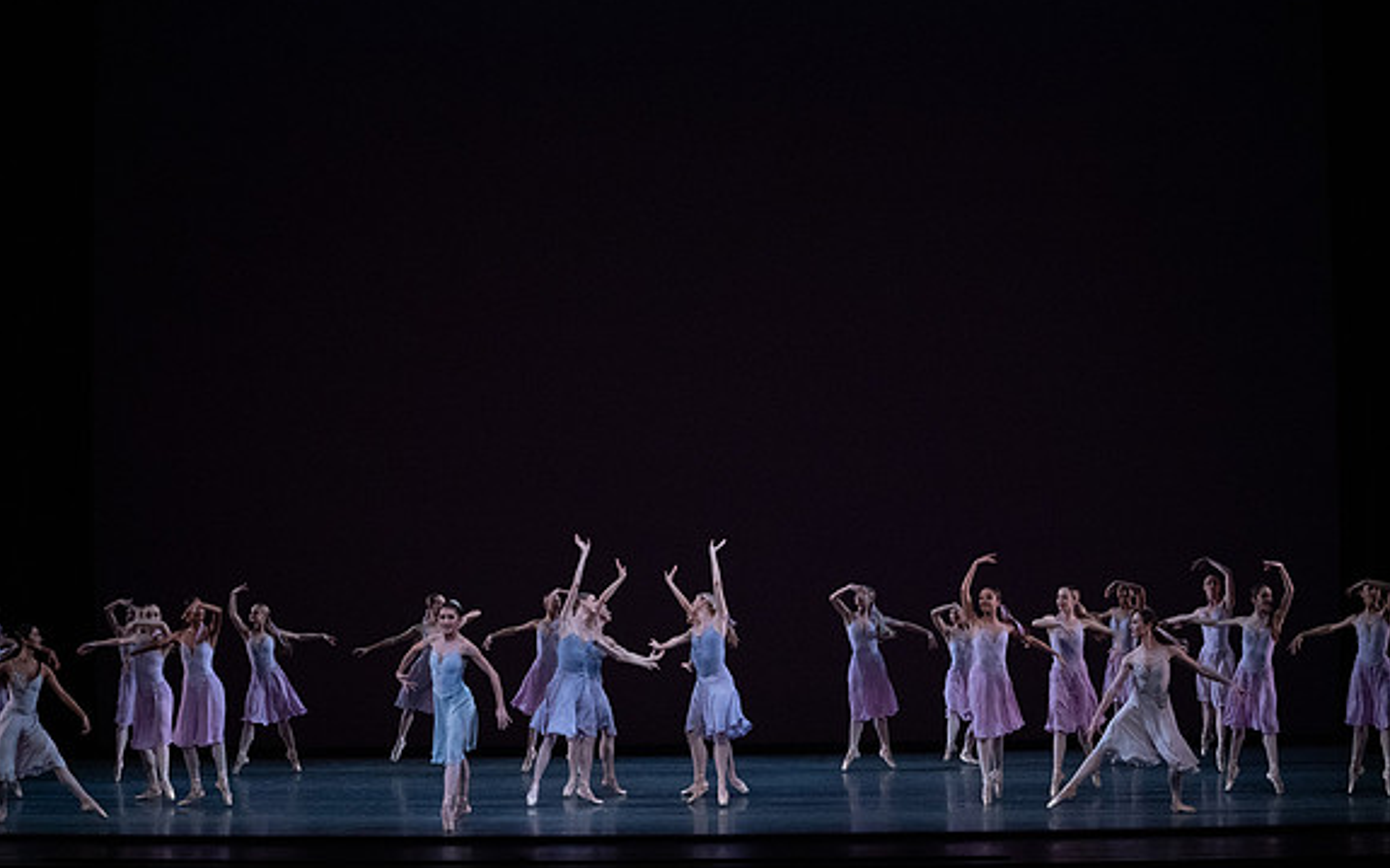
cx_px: 699
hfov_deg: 28.6
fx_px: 2727
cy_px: 453
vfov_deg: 18.1
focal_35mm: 72
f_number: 13
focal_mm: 70
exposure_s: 1/400
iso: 12800
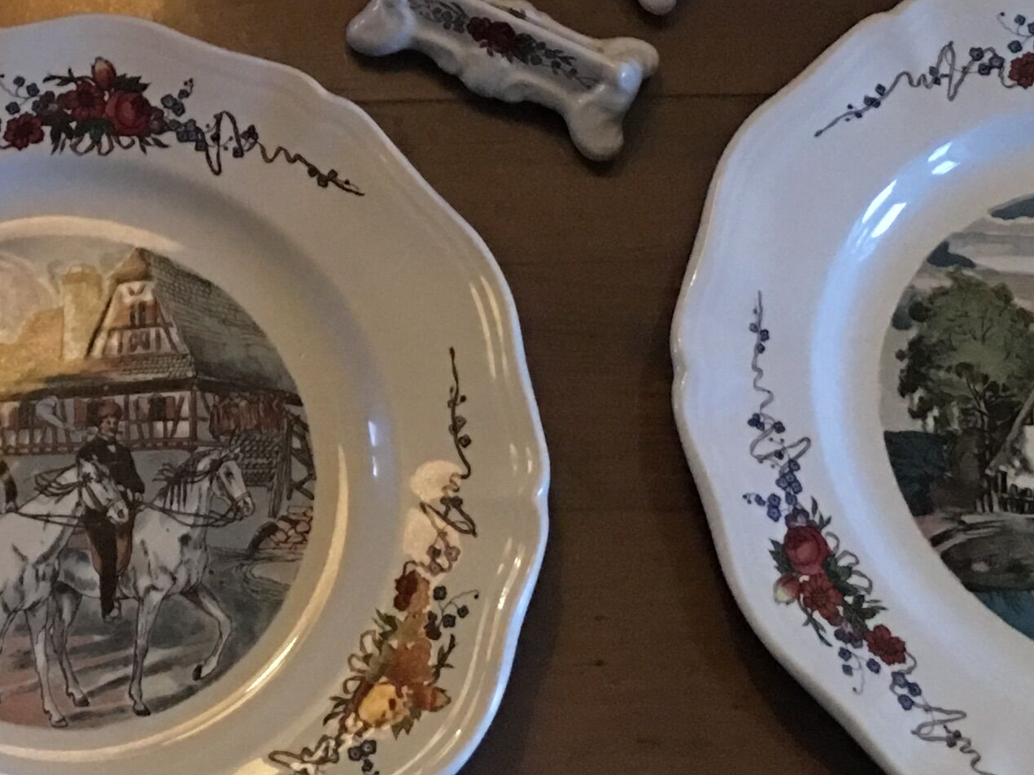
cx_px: 66
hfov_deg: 20.8
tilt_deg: -63.0
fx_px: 2748
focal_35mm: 92
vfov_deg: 15.6
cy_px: -94
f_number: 2.2
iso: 160
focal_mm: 4.15
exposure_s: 1/8
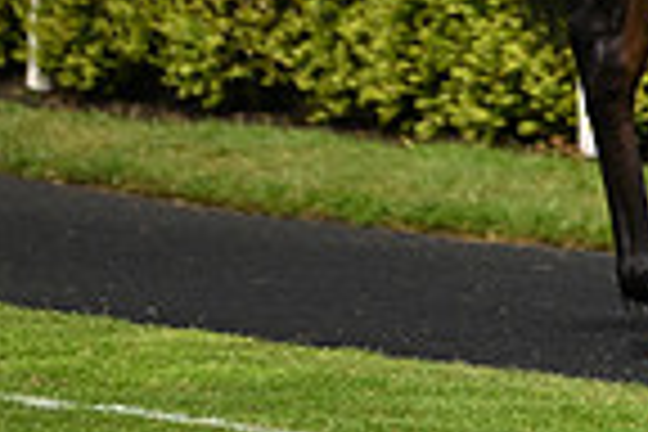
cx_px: 1264
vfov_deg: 2.3
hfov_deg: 3.4
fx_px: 10907
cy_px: -421
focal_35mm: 606
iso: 800
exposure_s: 1/8000
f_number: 3.5
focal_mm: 150
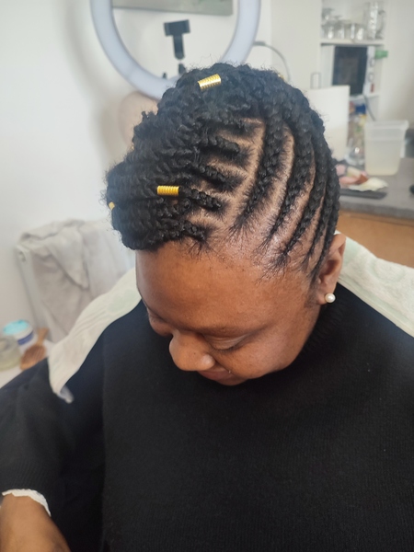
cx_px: 207
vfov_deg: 71.6
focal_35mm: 24
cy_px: 276
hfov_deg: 56.8
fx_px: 383
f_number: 1.89
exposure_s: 1/33
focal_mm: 5.89
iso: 452
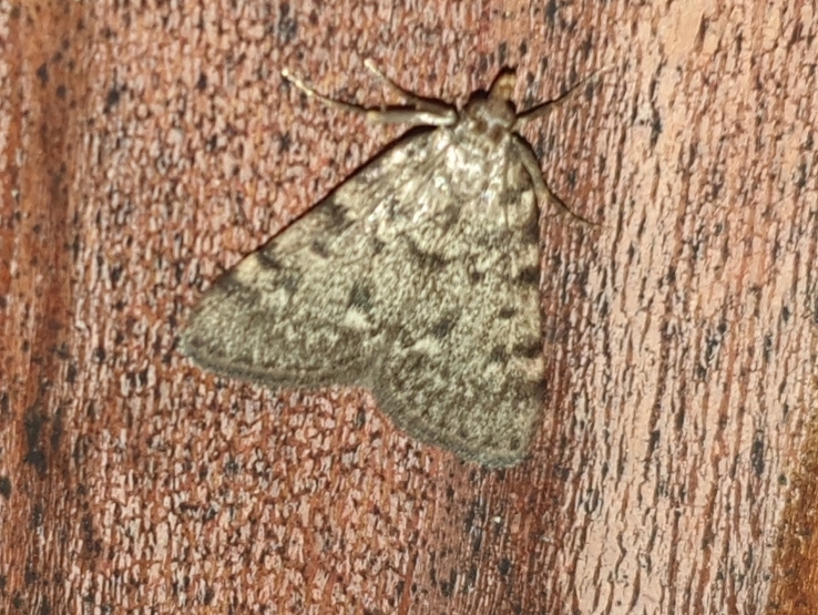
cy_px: 278
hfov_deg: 59.9
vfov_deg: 46.8
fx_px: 710
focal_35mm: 30
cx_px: 432
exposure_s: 1/269
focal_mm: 4.3
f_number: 1.5
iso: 50
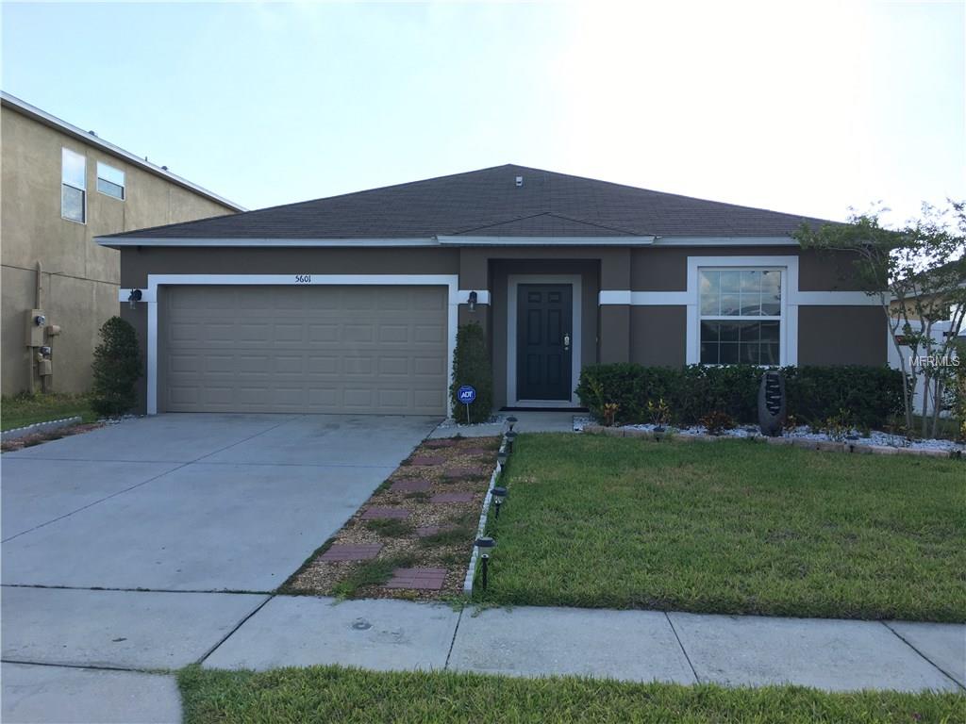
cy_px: 362
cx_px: 483
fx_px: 809
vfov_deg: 48.2
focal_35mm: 29
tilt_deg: +1.0
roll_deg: -0.4
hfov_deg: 61.7
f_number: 2.2
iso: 25
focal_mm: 4.15
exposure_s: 1/437
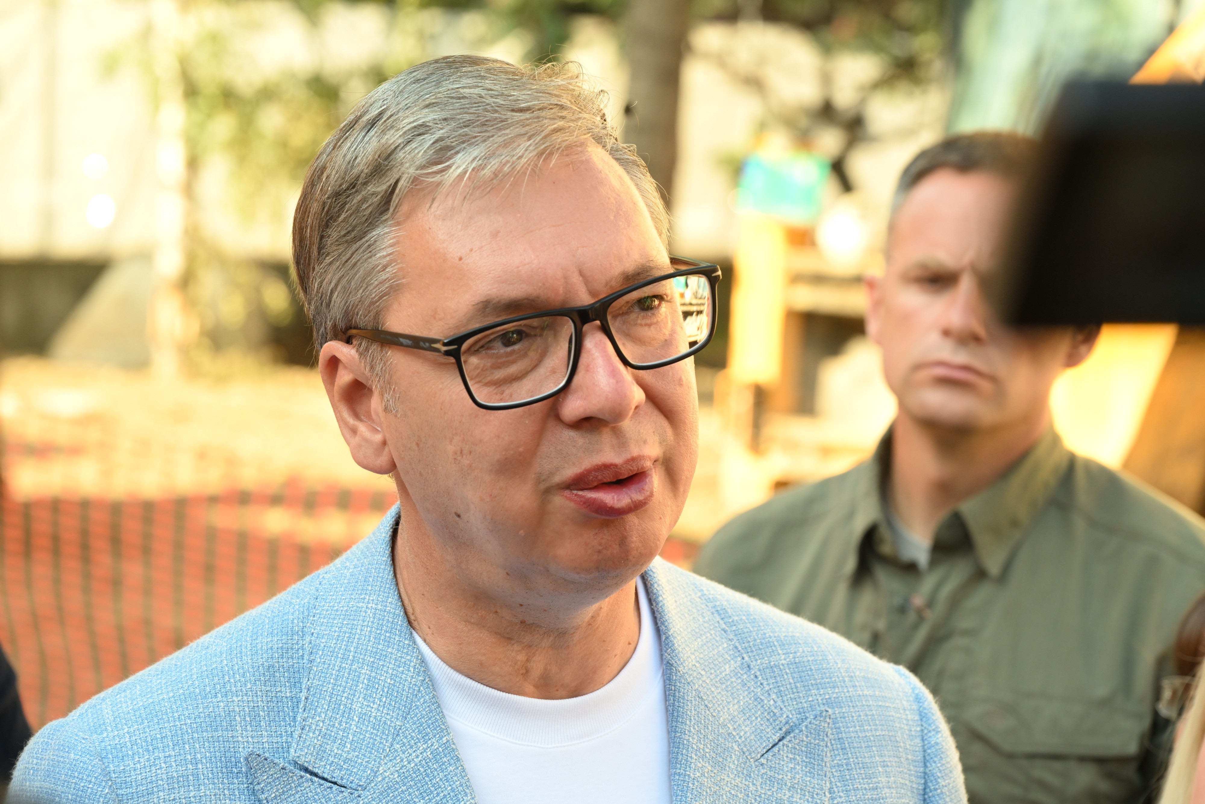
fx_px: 4017
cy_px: 402
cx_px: 602
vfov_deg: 11.4
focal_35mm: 120
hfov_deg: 17.1
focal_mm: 120
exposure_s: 1/250
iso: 800
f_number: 8
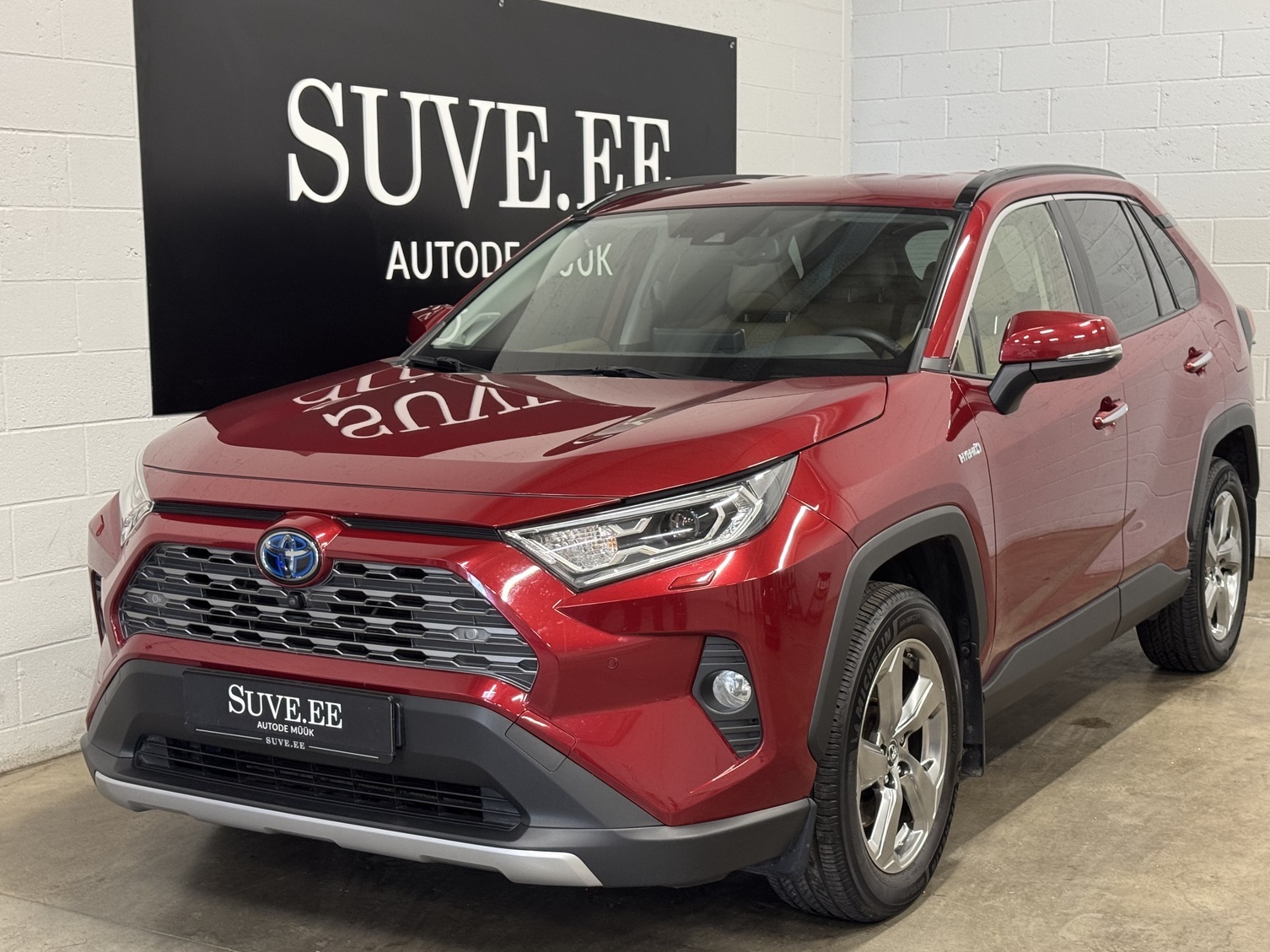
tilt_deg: -7.5
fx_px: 1871
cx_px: 659
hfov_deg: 37.5
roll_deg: +0.5
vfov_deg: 28.6
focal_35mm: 51
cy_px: 482
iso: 160
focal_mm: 6.76
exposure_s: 1/50
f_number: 1.78
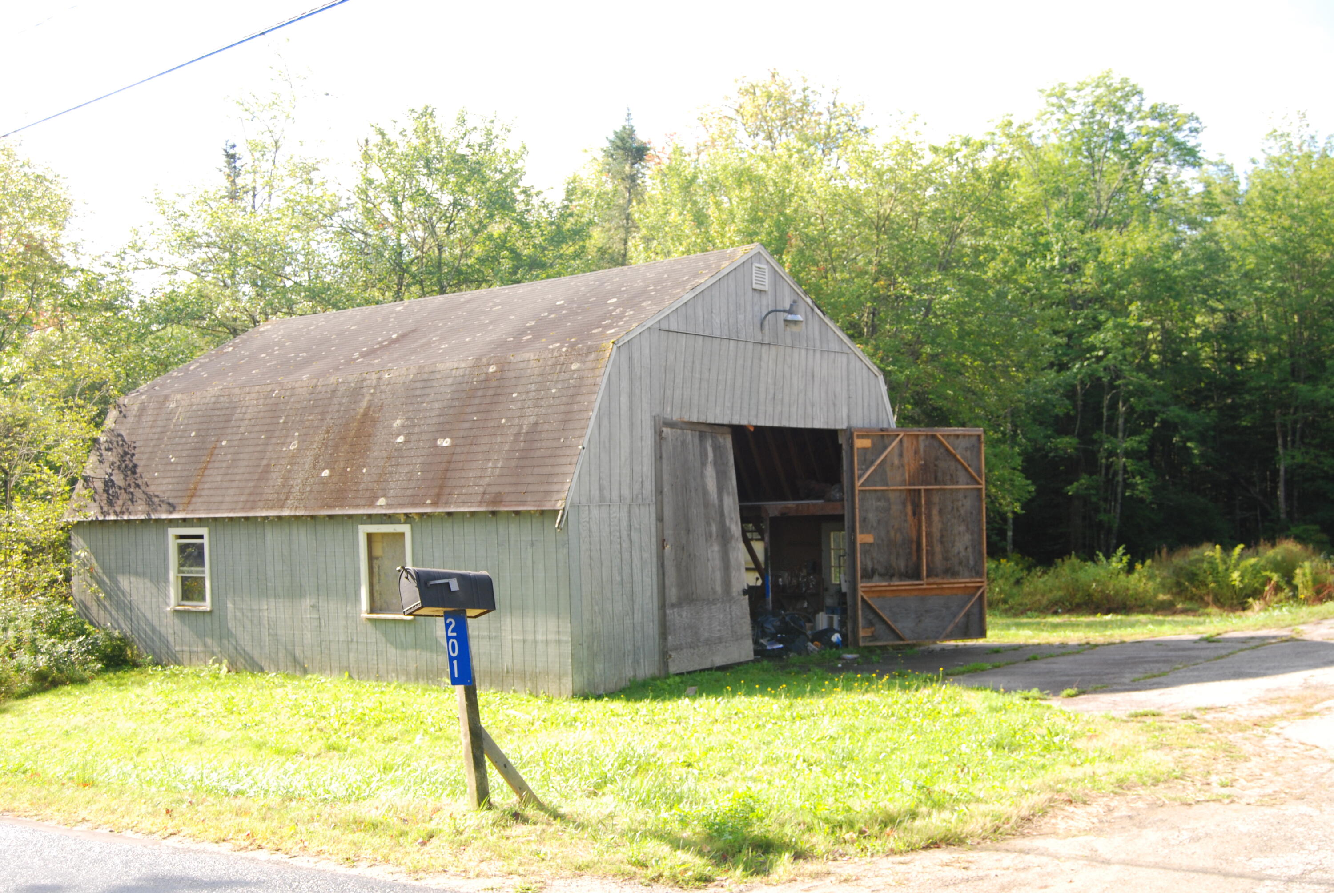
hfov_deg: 46.3
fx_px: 1558
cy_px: 446
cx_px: 667
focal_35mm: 42
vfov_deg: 32.0
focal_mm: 28
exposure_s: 1/200
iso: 200
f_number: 5
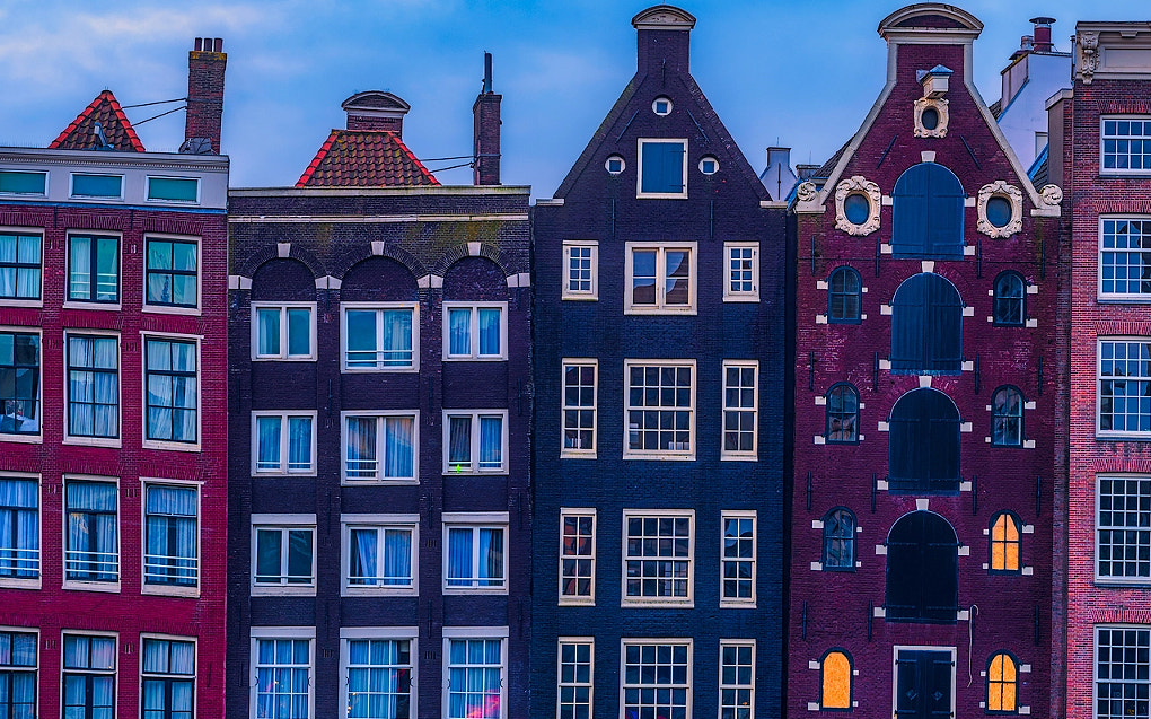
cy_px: 512
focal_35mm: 96
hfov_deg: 21.6
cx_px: 542
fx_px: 3011
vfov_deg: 13.6
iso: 100
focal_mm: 60
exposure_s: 1/1.67
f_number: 11
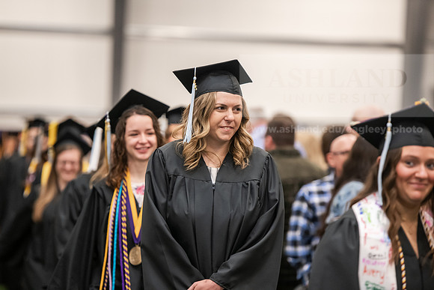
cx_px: 217
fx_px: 2050
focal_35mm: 170
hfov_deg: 12.1
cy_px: 145
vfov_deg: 8.1
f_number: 3.2
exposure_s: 1/200
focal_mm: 170
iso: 2500
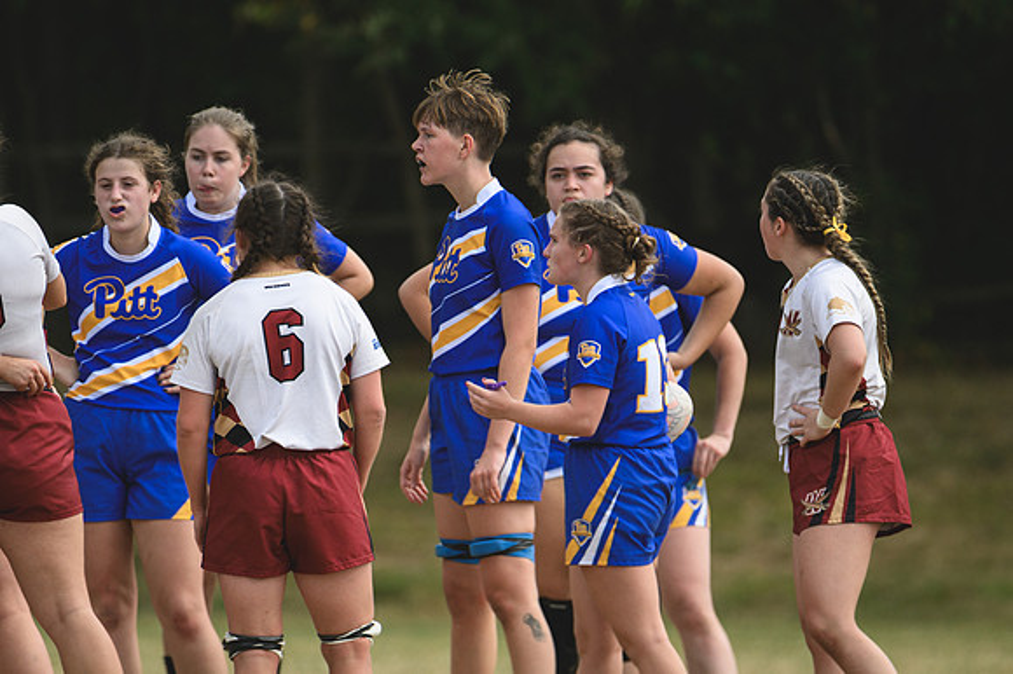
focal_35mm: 900
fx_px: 25310
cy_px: 337
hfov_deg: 2.3
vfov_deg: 1.5
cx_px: 506
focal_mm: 600
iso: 450
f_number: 6.3
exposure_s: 1/1000
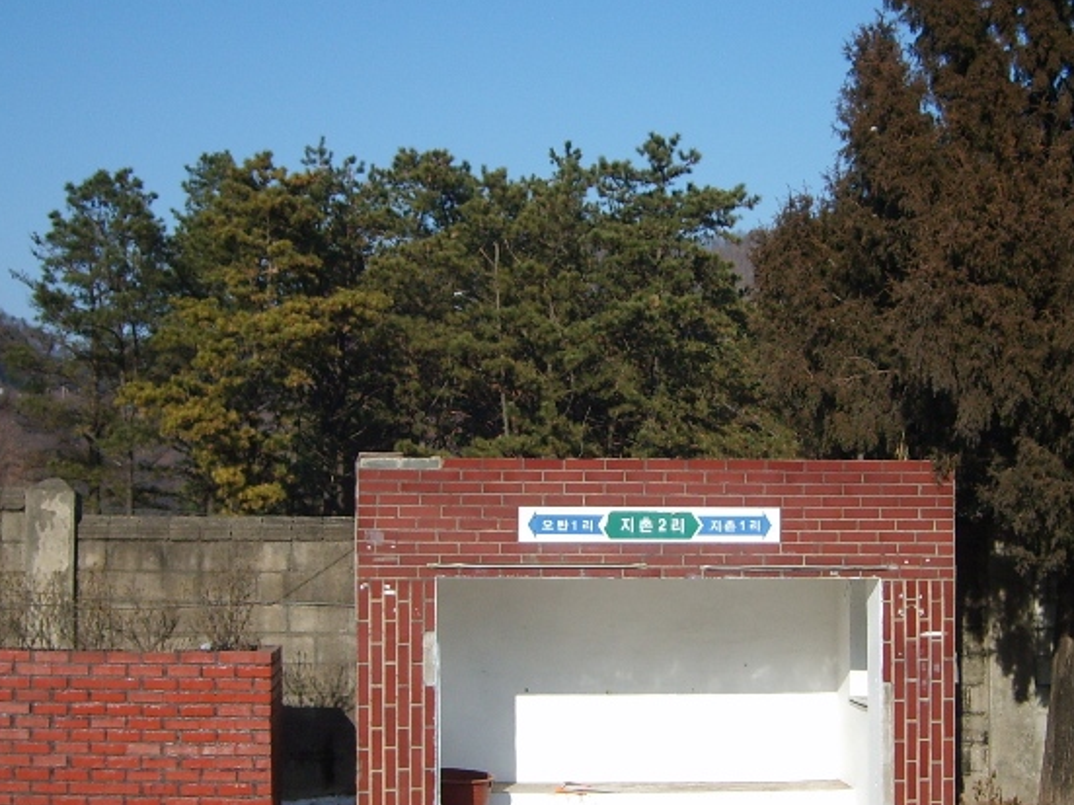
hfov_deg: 40.2
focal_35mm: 47
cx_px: 653
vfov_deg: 30.8
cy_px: 498
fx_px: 1458
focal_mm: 5.8
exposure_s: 1/250
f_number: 7.1
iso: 50
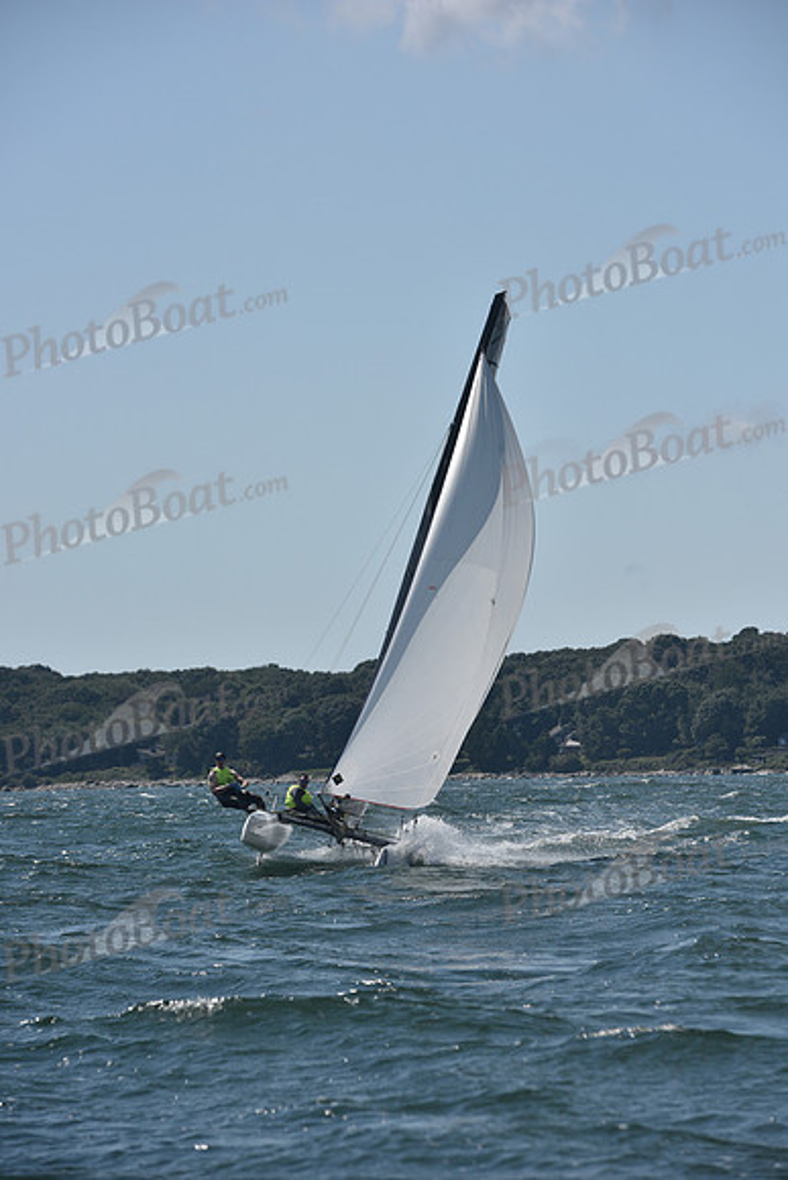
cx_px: 394
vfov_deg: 15.2
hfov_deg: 10.2
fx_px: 4430
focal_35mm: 135
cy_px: 590
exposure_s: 1/1250
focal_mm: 135
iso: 250
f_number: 7.1
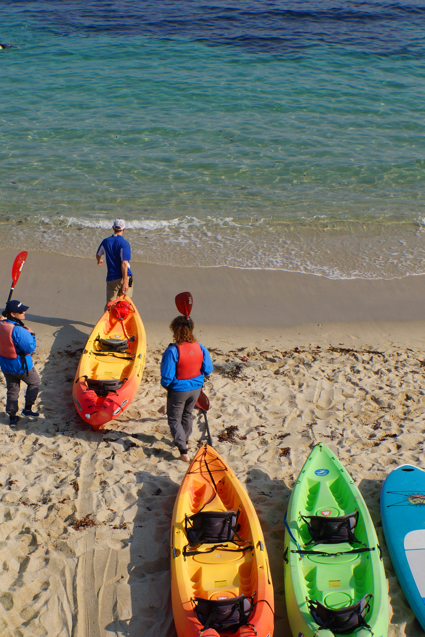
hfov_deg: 21.2
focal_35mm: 64
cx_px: 145
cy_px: 254
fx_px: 1133
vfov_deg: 31.3
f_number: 13
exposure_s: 1/200
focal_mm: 30
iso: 100
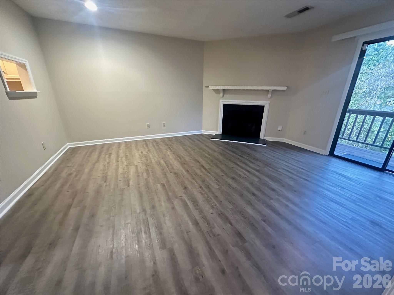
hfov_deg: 102.1
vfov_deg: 85.7
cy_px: 148
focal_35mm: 14
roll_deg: -0.9
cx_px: 197
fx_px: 159
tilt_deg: -19.4
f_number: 2.2
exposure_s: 1/40
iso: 800
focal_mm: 2.22
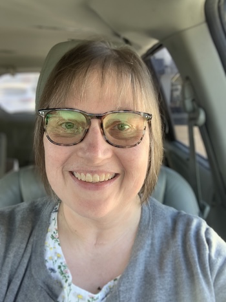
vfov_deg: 56.8
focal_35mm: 32
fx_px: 279
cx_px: 113
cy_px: 151
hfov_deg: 44.1
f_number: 2.2
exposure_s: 1/121
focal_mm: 2.87
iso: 40
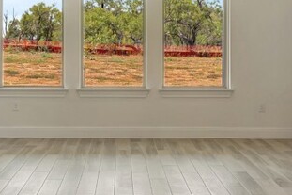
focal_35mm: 73
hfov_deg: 27.6
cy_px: 49
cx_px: 106
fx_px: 592
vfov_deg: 18.5
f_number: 9
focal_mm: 14
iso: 100
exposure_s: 1/8
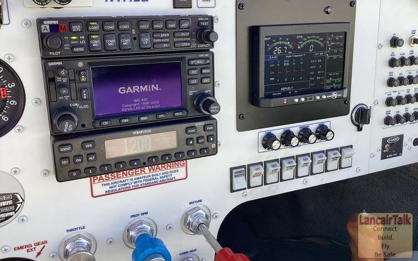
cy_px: 107
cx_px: 209
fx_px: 376
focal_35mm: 33
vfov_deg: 38.2
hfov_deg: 58.1
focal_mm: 3.3
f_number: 2.4
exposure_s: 1/235
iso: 25
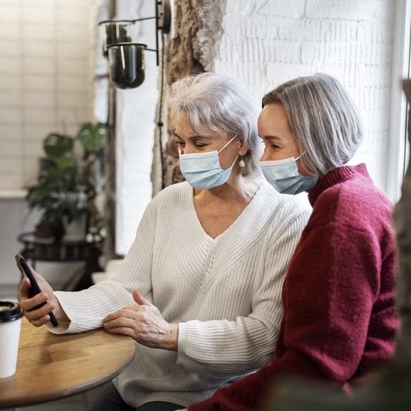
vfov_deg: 36.1
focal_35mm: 47
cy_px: 209
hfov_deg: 36.0
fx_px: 631
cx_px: 178
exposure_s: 1/200
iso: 800
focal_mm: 35
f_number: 1.8
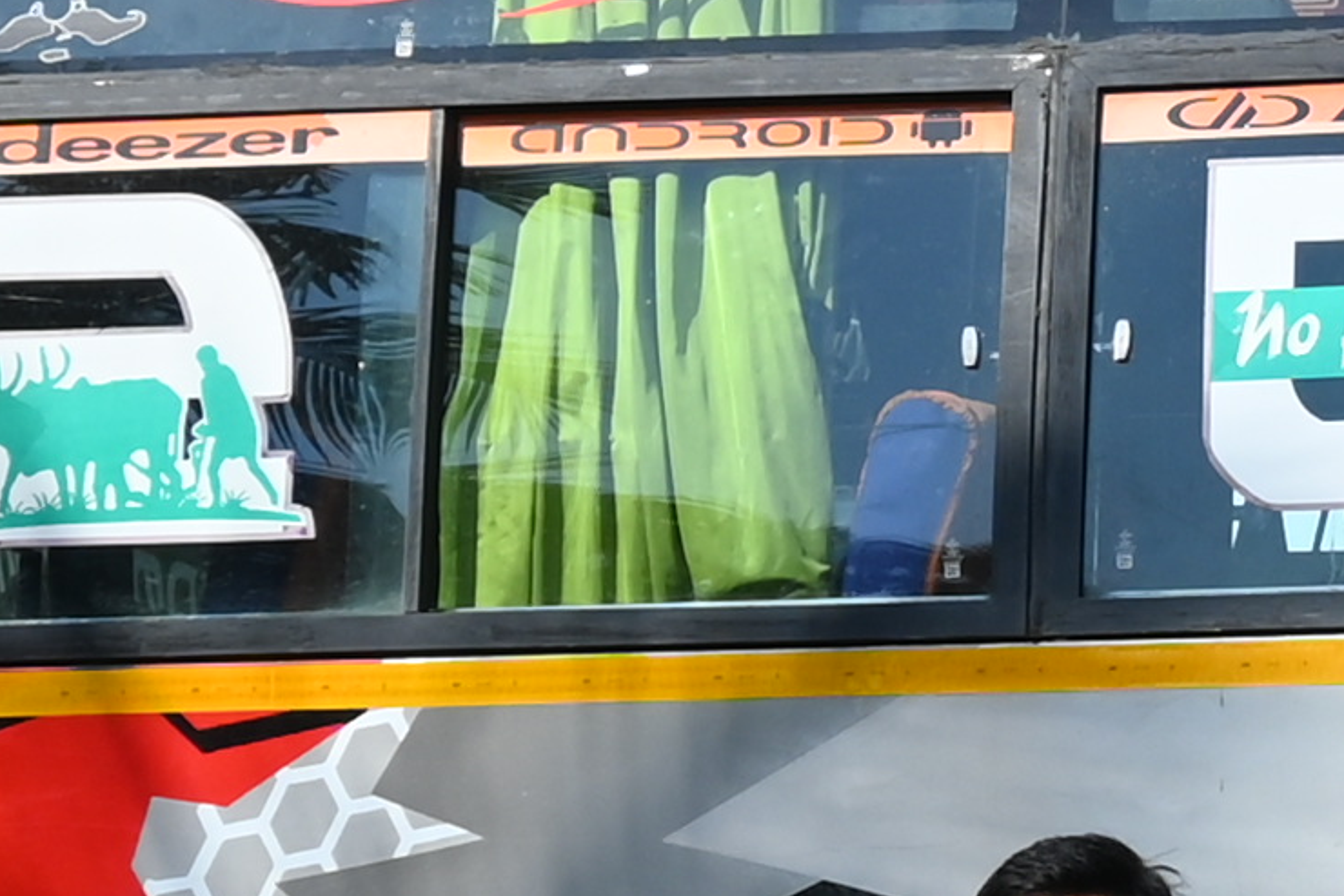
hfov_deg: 7.5
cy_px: 847
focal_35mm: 260
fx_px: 9695
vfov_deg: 5.3
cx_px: 2871
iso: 100
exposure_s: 1/320
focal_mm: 23
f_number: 6.3
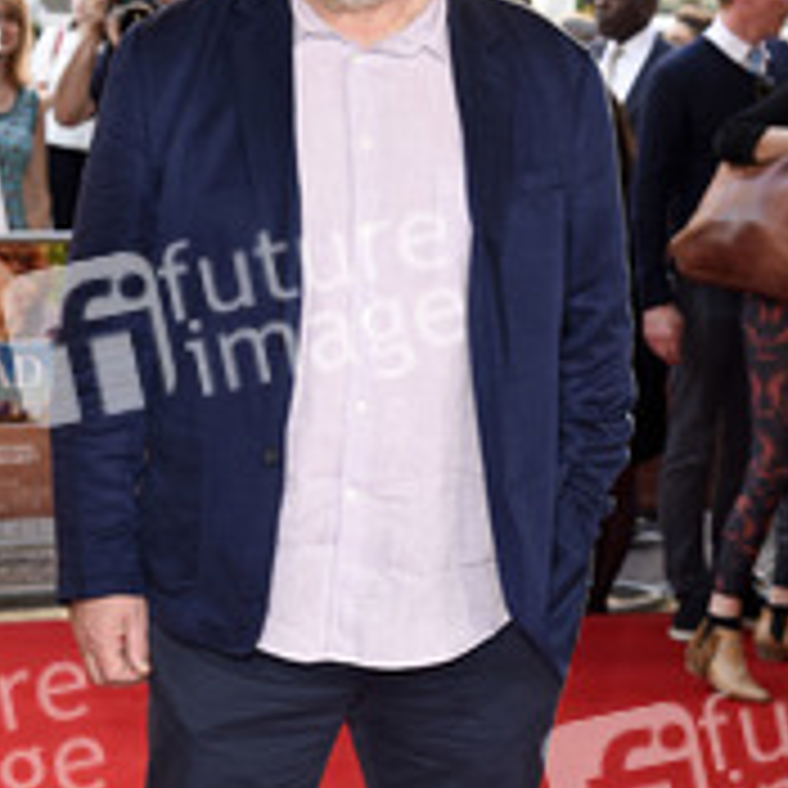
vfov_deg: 15.4
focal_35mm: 113
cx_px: 367
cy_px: 545
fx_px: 2910
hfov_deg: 15.4
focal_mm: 58
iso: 800
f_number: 5.6
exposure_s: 1/250
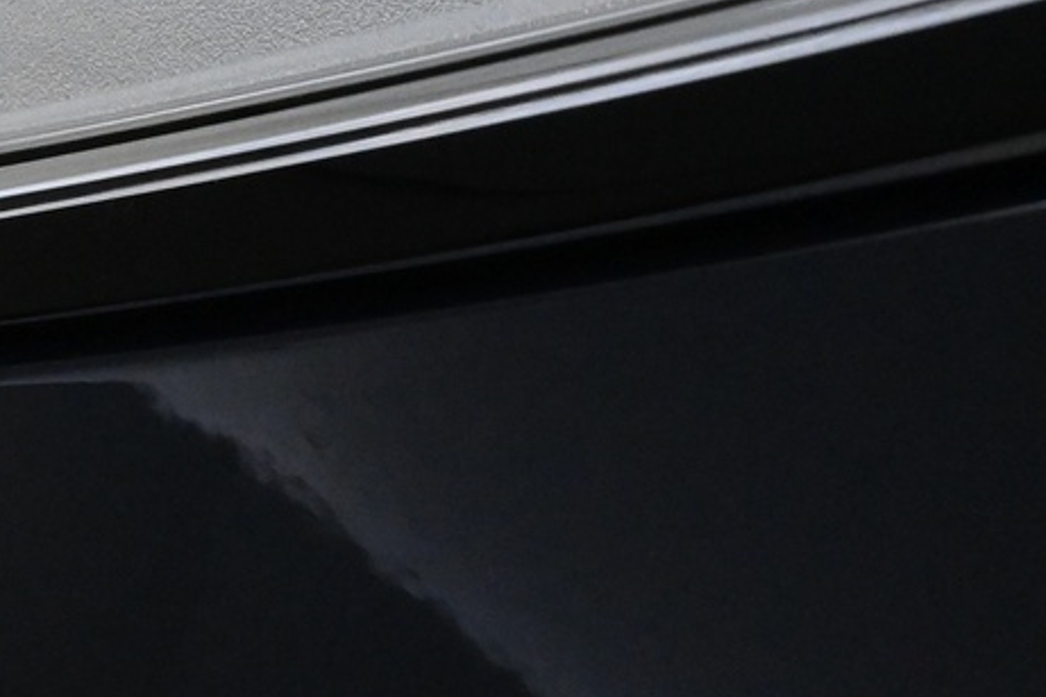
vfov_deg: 12.8
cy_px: -257
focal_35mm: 103
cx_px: -79
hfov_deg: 19.1
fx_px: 2988
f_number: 10
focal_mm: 19.5
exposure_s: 1/400
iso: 4000
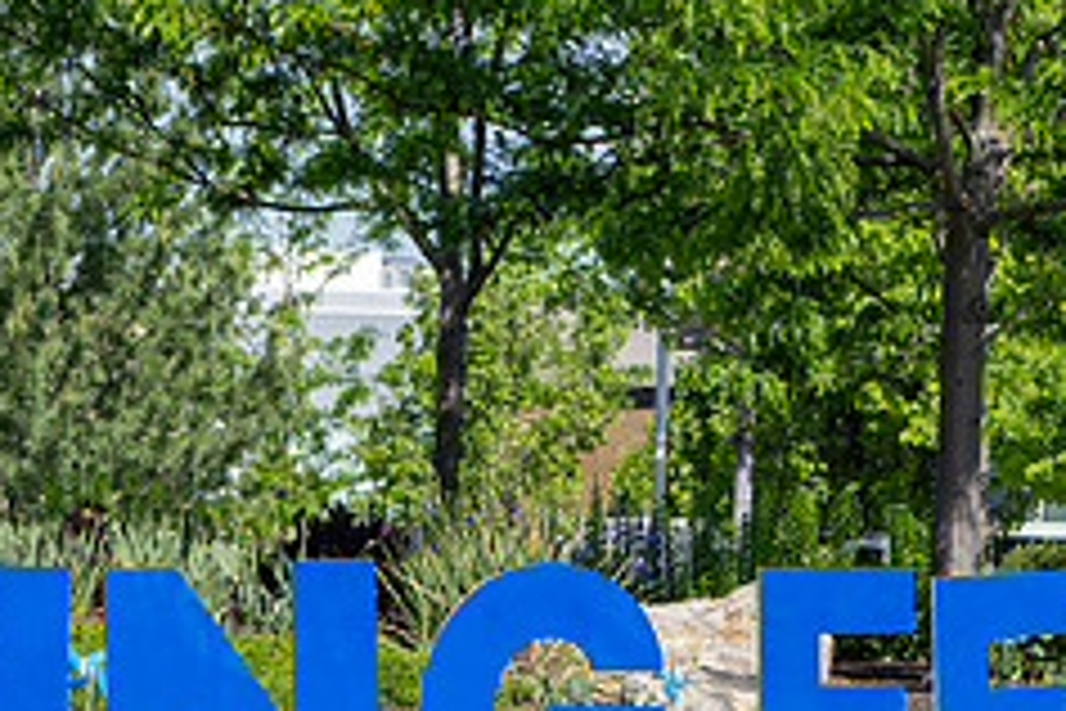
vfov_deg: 7.8
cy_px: 551
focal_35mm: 175
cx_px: 171
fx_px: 5182
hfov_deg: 11.7
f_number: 5.6
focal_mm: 70
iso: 100
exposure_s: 1/500
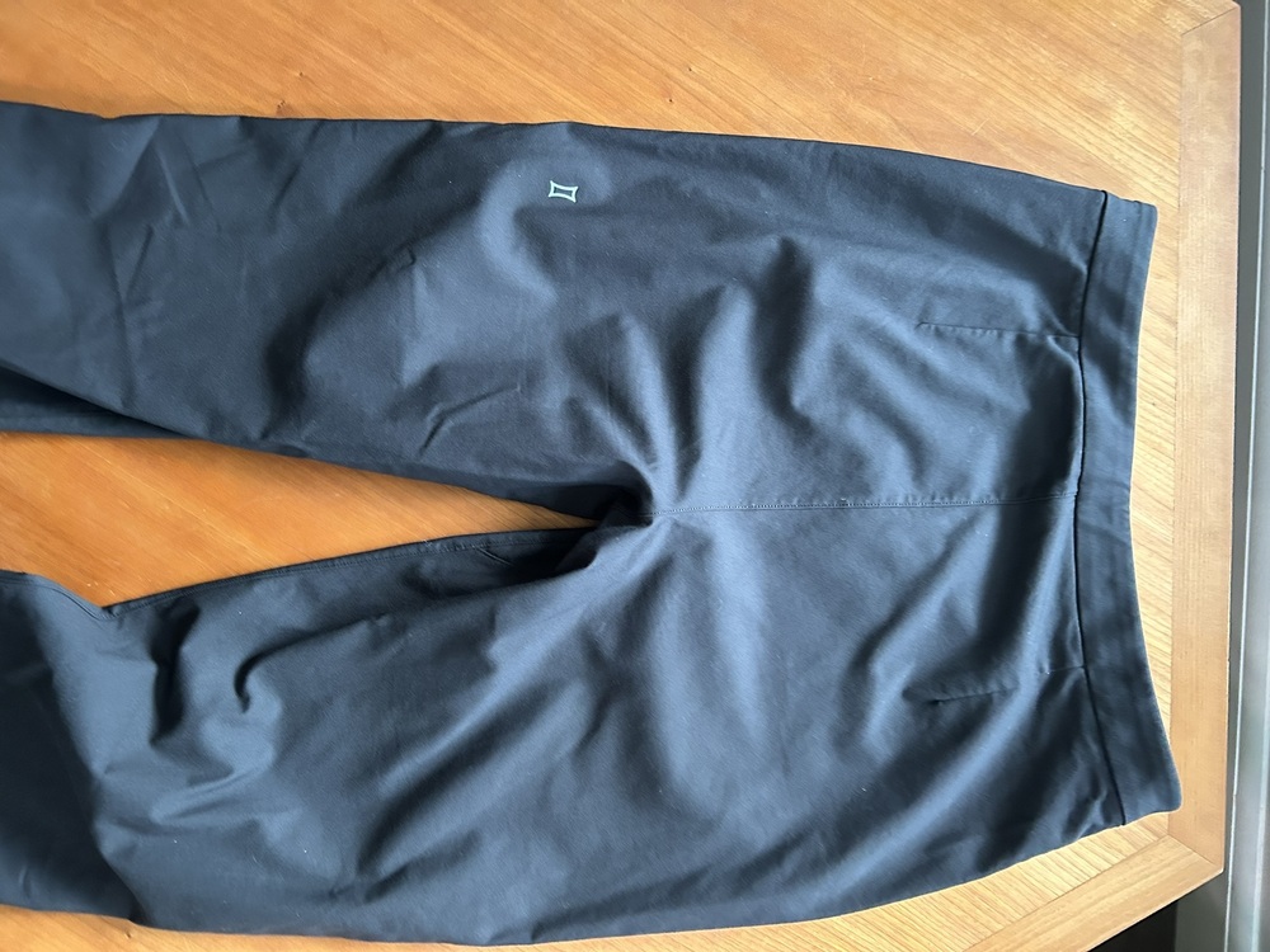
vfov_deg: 53.1
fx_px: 954
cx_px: 635
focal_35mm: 26
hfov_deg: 67.3
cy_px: 476
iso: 400
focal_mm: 5.7
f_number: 1.5
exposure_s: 1/40
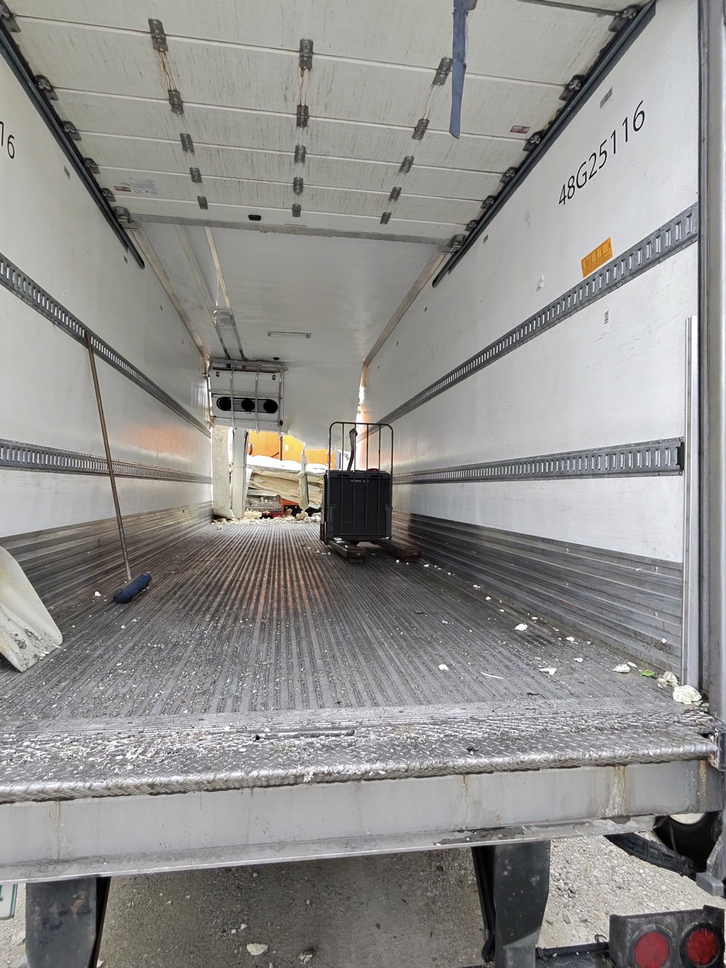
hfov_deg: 89.9
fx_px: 364
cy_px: 484
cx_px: 363
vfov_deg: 106.2
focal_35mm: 13
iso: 127
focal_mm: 2.24
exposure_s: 1/250
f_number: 2.2
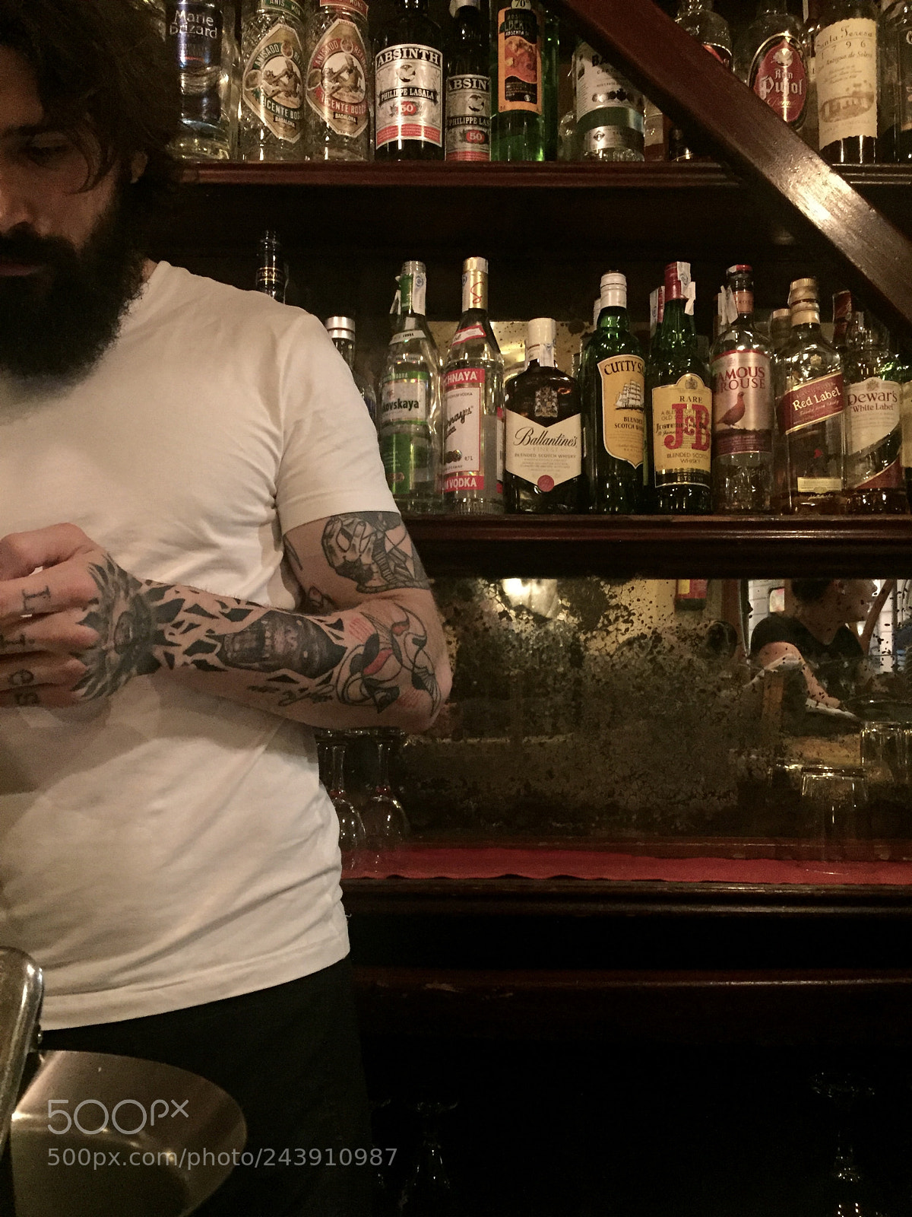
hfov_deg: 48.2
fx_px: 1019
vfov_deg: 61.7
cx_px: 456
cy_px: 608
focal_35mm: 29
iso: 800
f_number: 2.2
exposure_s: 1/17
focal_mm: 4.15
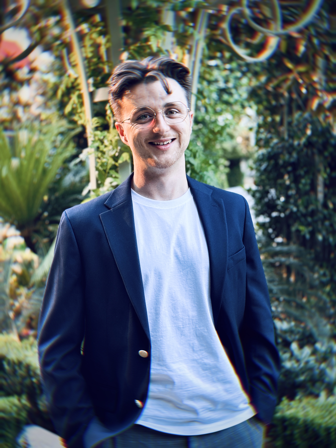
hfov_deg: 30.3
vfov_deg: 39.7
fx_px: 621
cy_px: 224
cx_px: 168
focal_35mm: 48
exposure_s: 1/121
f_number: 1.78
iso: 80
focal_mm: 6.76
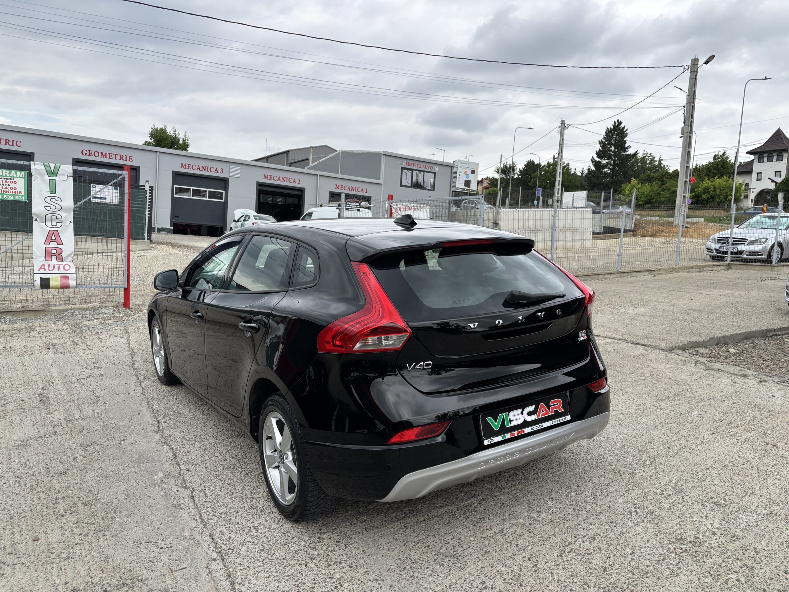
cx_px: 394
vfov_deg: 53.1
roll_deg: -3.7
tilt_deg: -3.1
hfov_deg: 67.3
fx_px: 593
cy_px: 296
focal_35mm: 26
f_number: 1.6
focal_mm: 5.96
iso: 50
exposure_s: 1/1949
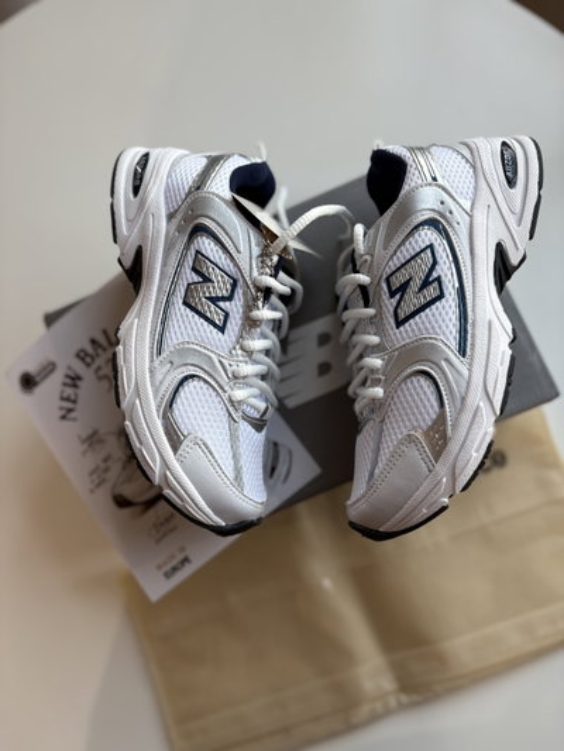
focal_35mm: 26
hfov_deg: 53.1
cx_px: 282
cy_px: 376
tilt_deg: -80.3
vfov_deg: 67.3
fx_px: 565
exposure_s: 1/50
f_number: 1.6
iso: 80
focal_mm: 5.96
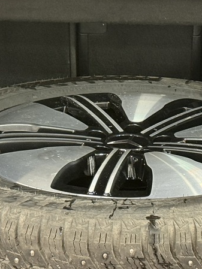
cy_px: 105
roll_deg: -0.6
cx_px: 142
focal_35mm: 154
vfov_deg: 12.8
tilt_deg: -15.8
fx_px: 1198
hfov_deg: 9.6
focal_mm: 6.76
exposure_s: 1/40
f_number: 1.78
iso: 400
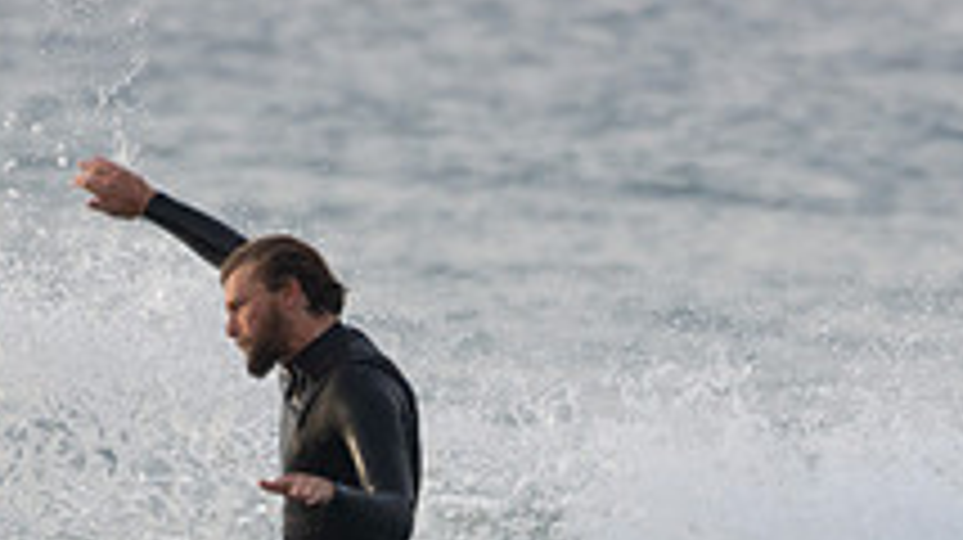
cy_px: 853
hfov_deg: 1.4
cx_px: 482
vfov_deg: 0.8
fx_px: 39116
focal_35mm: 1533
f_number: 5.6
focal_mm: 360
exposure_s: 1/1600
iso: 720
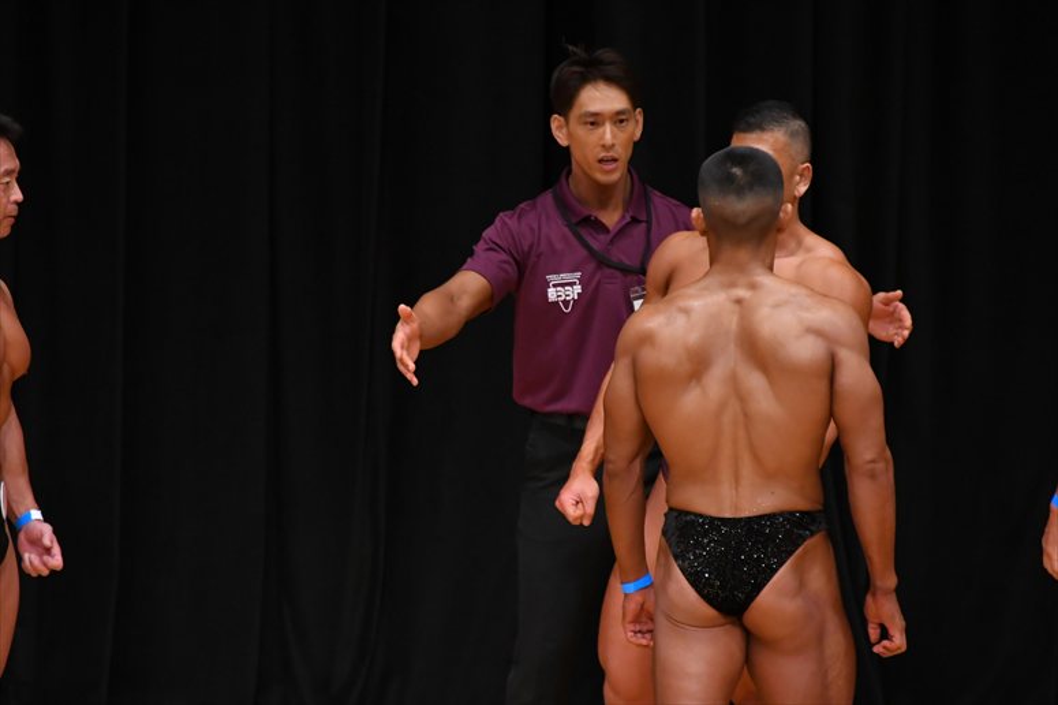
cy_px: 352
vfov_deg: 3.1
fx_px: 13219
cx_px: 529
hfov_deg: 4.6
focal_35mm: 450
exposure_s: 1/400
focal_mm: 300
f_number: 5.6
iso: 3200
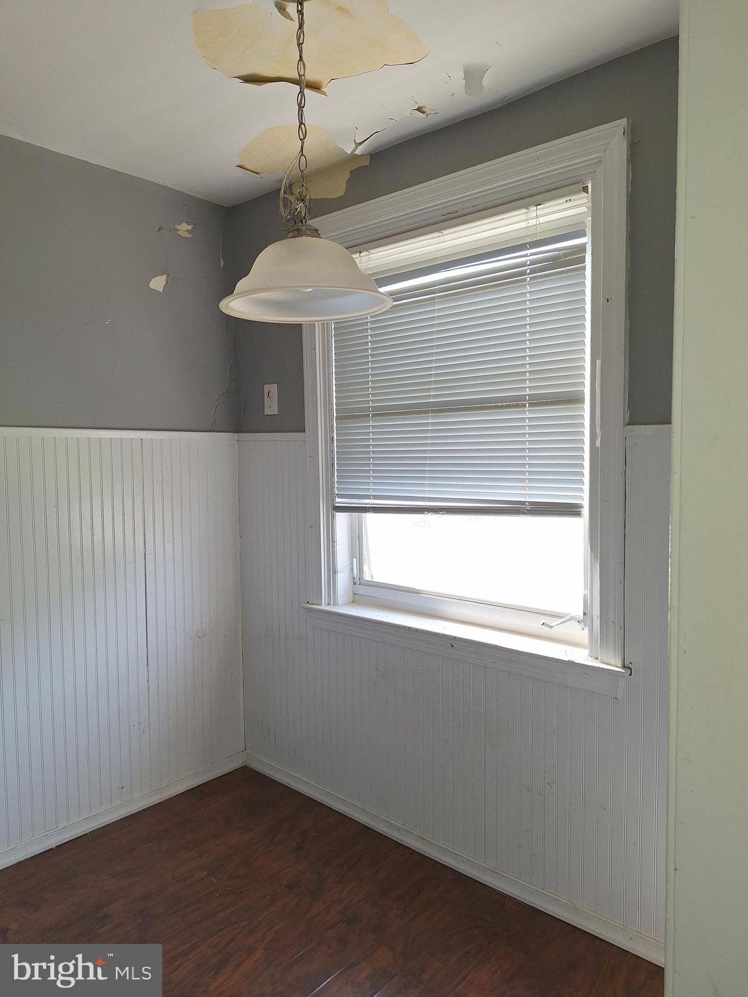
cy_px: 498
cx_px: 374
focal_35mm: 23
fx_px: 663
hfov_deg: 58.9
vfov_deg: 73.9
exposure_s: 1/120
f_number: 1.8
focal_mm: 5.54
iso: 25
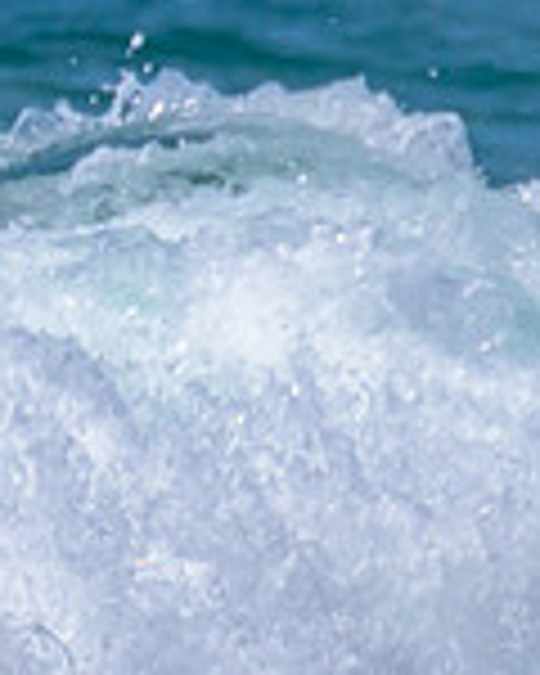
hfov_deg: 0.4
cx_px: -979
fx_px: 79550
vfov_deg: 0.5
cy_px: 485
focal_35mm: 3982
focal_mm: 800
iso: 640
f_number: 11
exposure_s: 1/2000
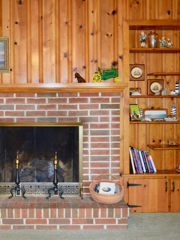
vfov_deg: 37.7
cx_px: 41
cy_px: 121
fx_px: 352
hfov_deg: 28.2
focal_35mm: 51
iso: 1250
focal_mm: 23
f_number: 3.8
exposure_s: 1/60
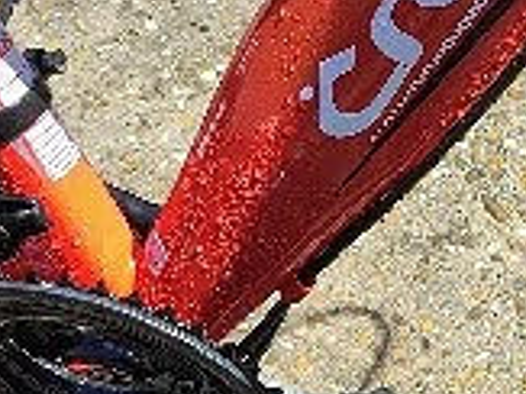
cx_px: 774
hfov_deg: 12.8
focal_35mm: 147
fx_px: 2232
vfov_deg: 10.1
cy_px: 200
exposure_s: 1/714
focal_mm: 5.56
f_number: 1.8
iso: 100
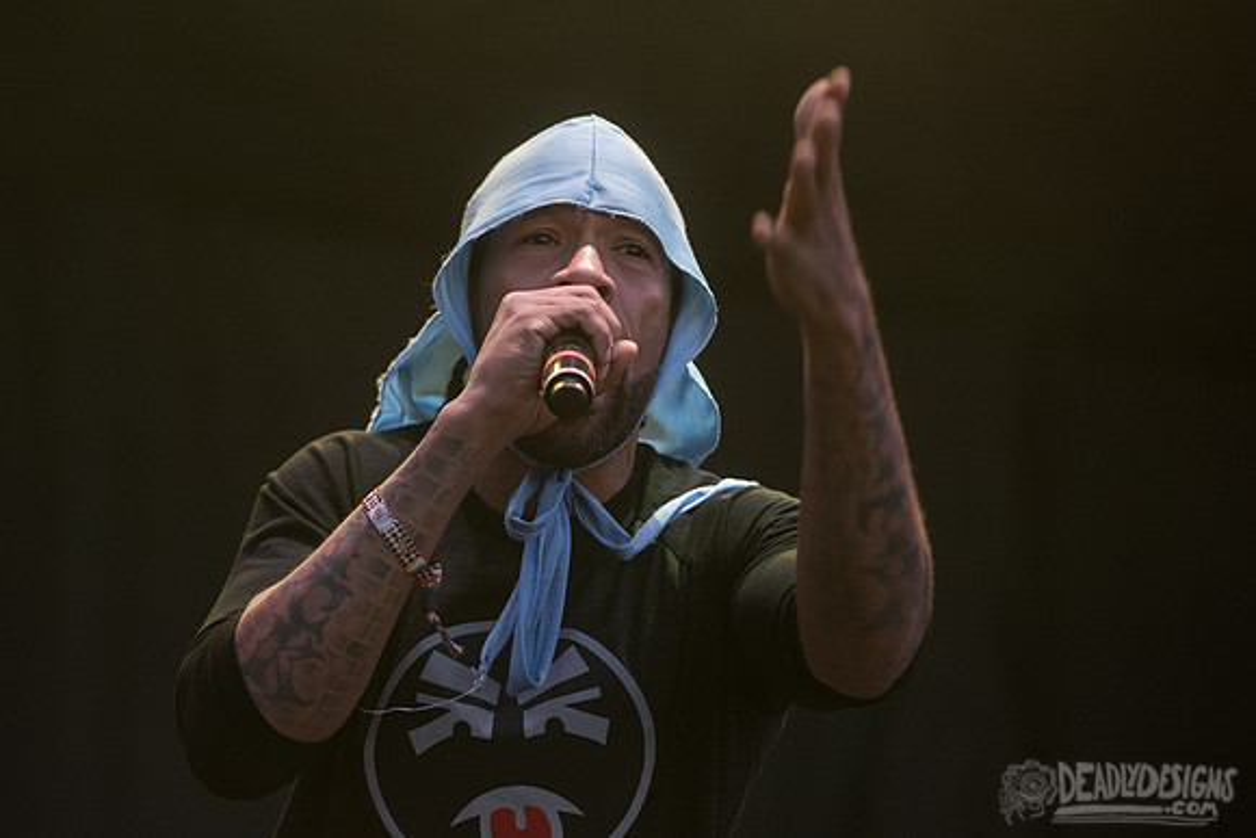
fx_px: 5738
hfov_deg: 12.5
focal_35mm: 164
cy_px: 328
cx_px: 491
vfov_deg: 8.4
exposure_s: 1/320
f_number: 4
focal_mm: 135
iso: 1600
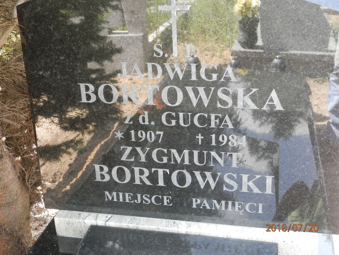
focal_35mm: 46
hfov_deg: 41.2
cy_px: 128
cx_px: 170
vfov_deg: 31.5
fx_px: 450
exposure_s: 1/40
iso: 200
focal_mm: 8.2
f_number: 3.6
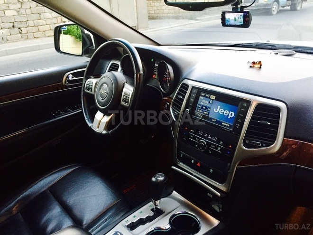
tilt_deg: -22.4
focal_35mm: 29
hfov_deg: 61.7
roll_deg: +3.8
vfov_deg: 48.2
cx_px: 156
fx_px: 262
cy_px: 118
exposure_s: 1/33
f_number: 2.2
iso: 200
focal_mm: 4.15
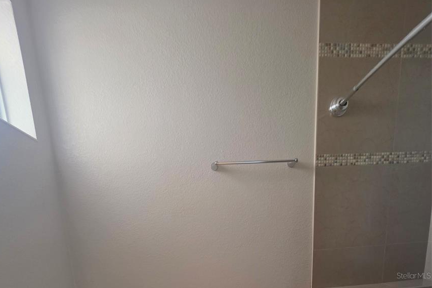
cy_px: 275
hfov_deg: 86.8
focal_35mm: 19
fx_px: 228
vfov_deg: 53.5
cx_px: 205
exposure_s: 1/60
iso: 160
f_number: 1.9
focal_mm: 2.2
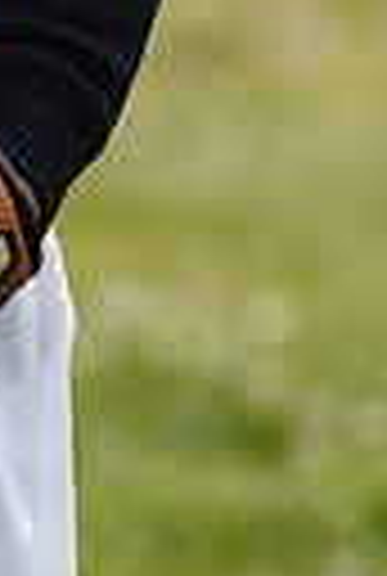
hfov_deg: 1.7
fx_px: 12910
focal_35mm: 805
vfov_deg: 2.5
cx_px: -322
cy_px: -657
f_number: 5.6
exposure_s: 1/250
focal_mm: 178
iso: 50
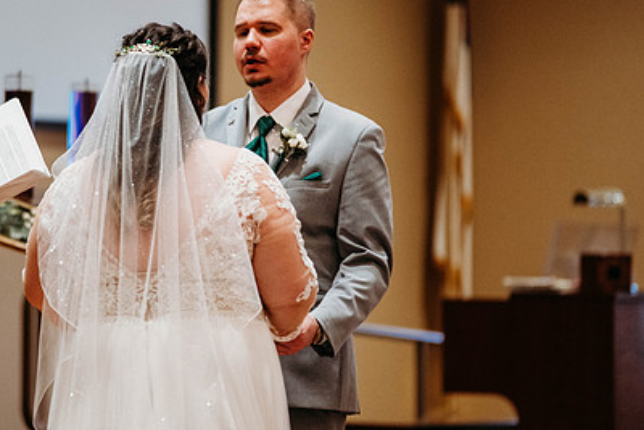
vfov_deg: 4.7
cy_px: 201
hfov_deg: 7.1
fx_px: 5189
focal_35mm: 290
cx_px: 206
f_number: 2.8
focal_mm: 200
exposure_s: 1/250
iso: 2000
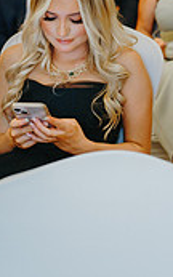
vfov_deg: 21.9
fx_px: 702
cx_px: 197
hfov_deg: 13.7
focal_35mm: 93
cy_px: 32
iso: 2000
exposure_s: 1/200
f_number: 2.2
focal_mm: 35
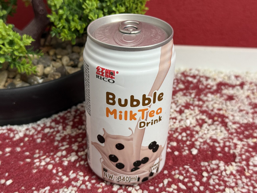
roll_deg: +1.1
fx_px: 356
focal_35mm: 48
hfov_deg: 39.7
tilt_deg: -30.9
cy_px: 96
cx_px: 128
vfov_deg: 30.3
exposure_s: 1/50
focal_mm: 6.76
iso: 125
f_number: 1.78
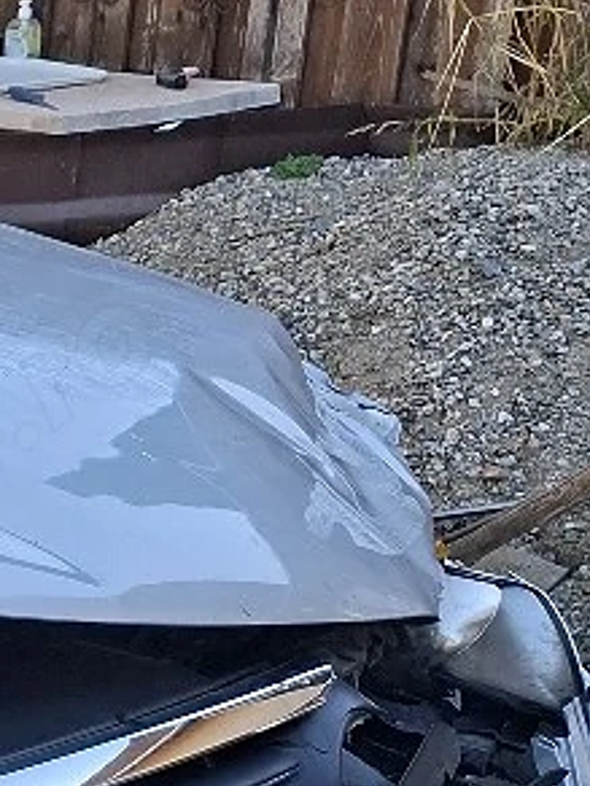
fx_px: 2386
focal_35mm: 105
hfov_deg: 12.2
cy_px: 623
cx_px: -657
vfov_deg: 18.6
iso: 50
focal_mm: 5.54
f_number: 1.8
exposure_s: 1/526
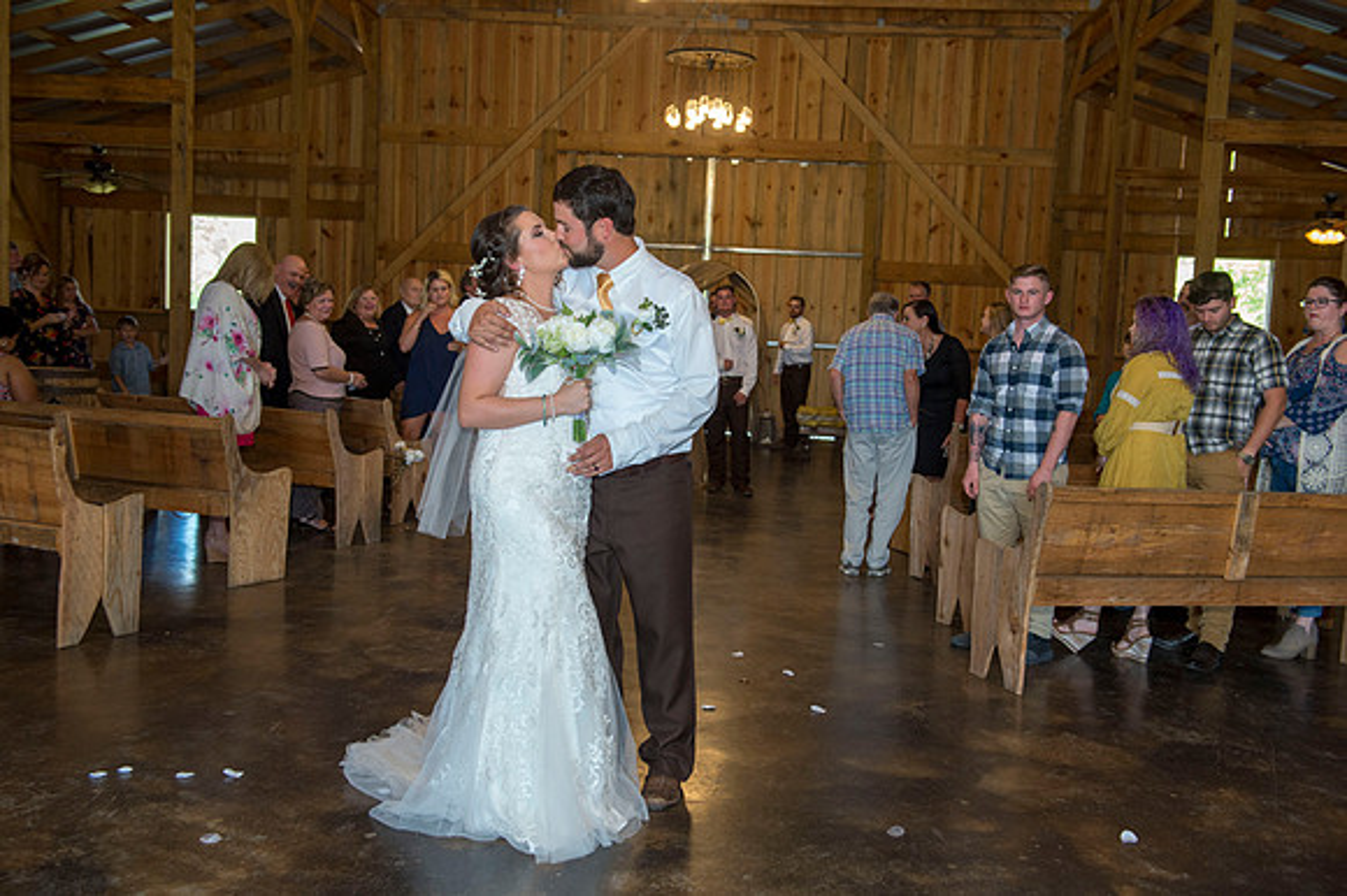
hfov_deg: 48.5
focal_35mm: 40
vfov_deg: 33.4
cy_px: 448
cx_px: 674
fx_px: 1496
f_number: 4.5
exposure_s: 1/250
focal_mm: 40
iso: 1600
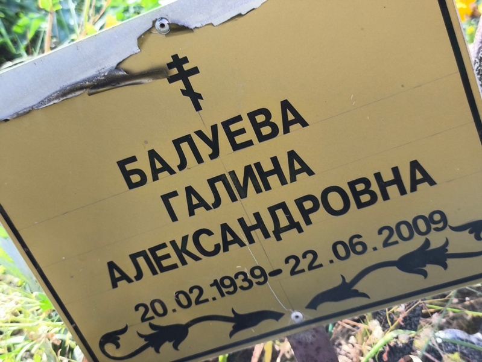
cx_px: 241
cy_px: 181
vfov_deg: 29.1
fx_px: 697
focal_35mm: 50
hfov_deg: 38.2
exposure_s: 1/149
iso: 50
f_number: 1.7
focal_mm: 4.71
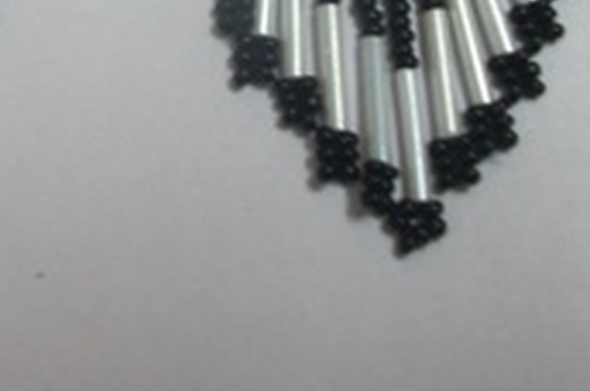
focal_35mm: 97
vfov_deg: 13.3
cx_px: 75
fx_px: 1587
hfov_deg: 20.7
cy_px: -177
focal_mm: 5.7
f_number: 2.9
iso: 131
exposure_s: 1/8
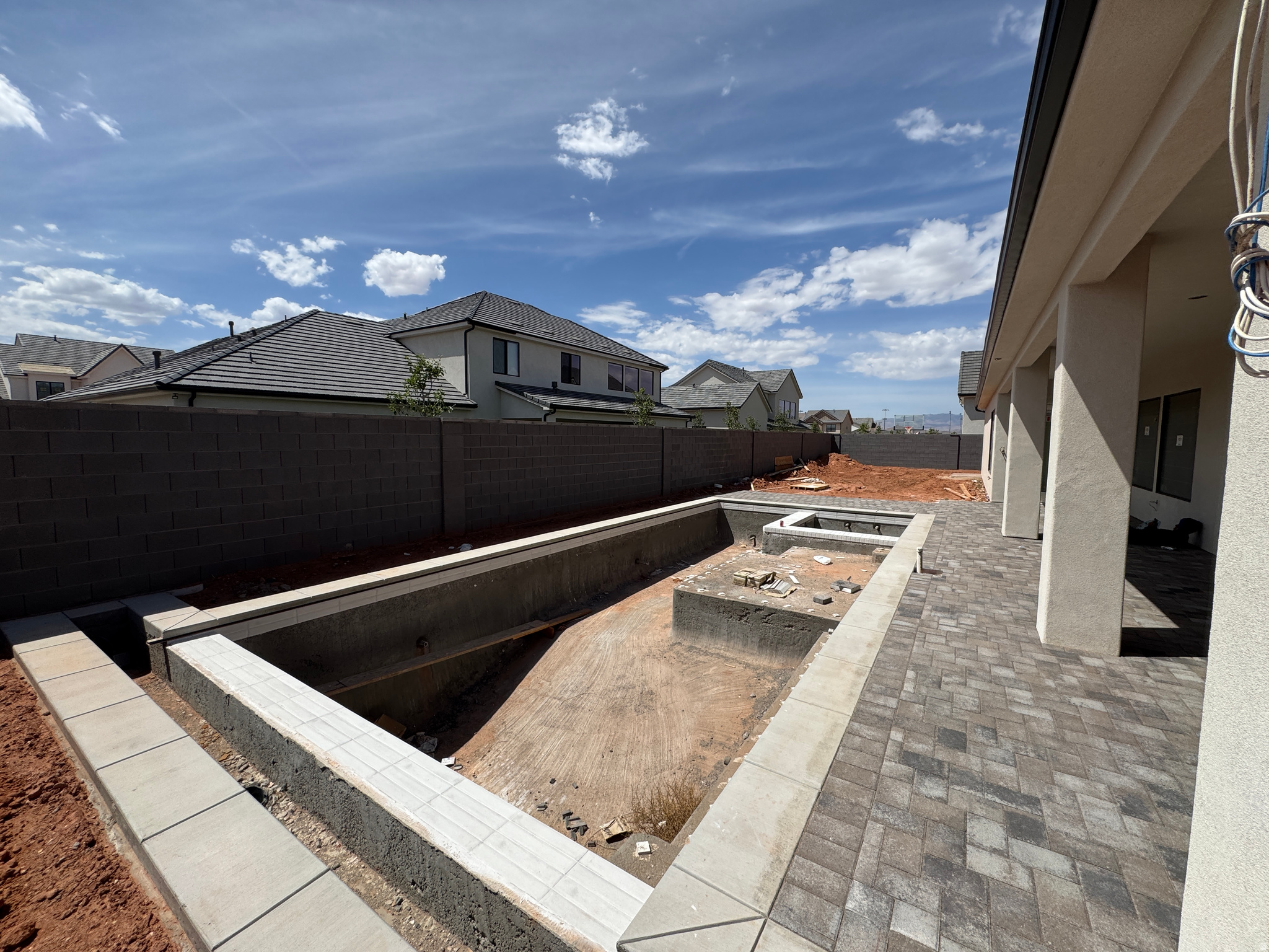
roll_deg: +0.3
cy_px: 476
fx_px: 513
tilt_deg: -4.1
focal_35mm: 14
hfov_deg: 102.1
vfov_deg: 85.7
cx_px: 634
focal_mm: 2.22
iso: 50
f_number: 2.2
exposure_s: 1/2674
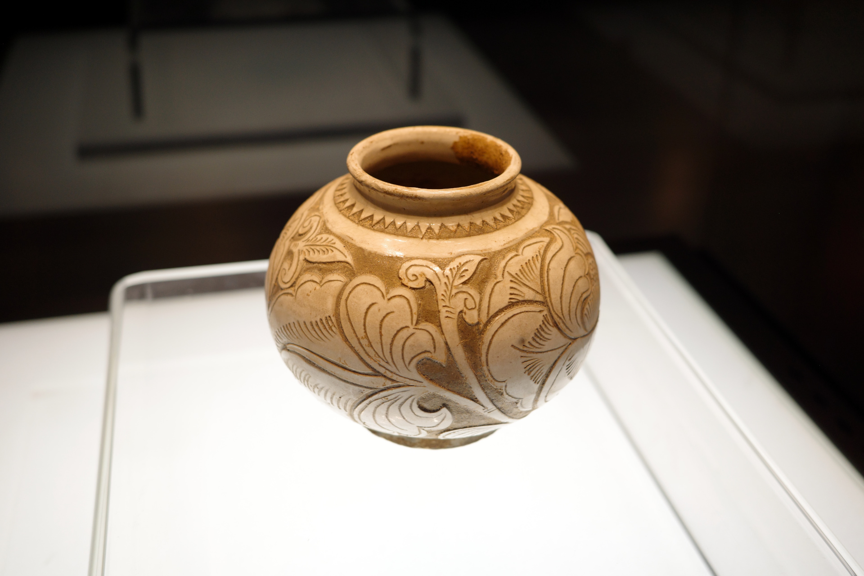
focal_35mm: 40
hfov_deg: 48.5
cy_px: 288
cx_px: 432
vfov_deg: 33.4
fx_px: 960
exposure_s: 1/40
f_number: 2.8
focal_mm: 26
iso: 400
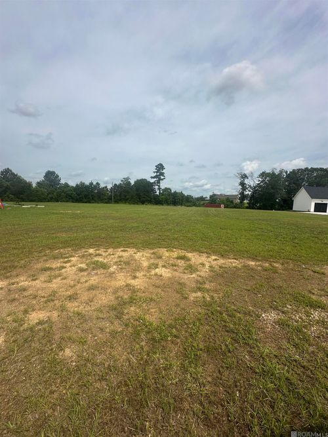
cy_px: 218
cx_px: 164
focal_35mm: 14
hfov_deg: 85.7
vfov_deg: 102.1
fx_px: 177
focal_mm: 2.22
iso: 50
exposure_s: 1/3401
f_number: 2.2
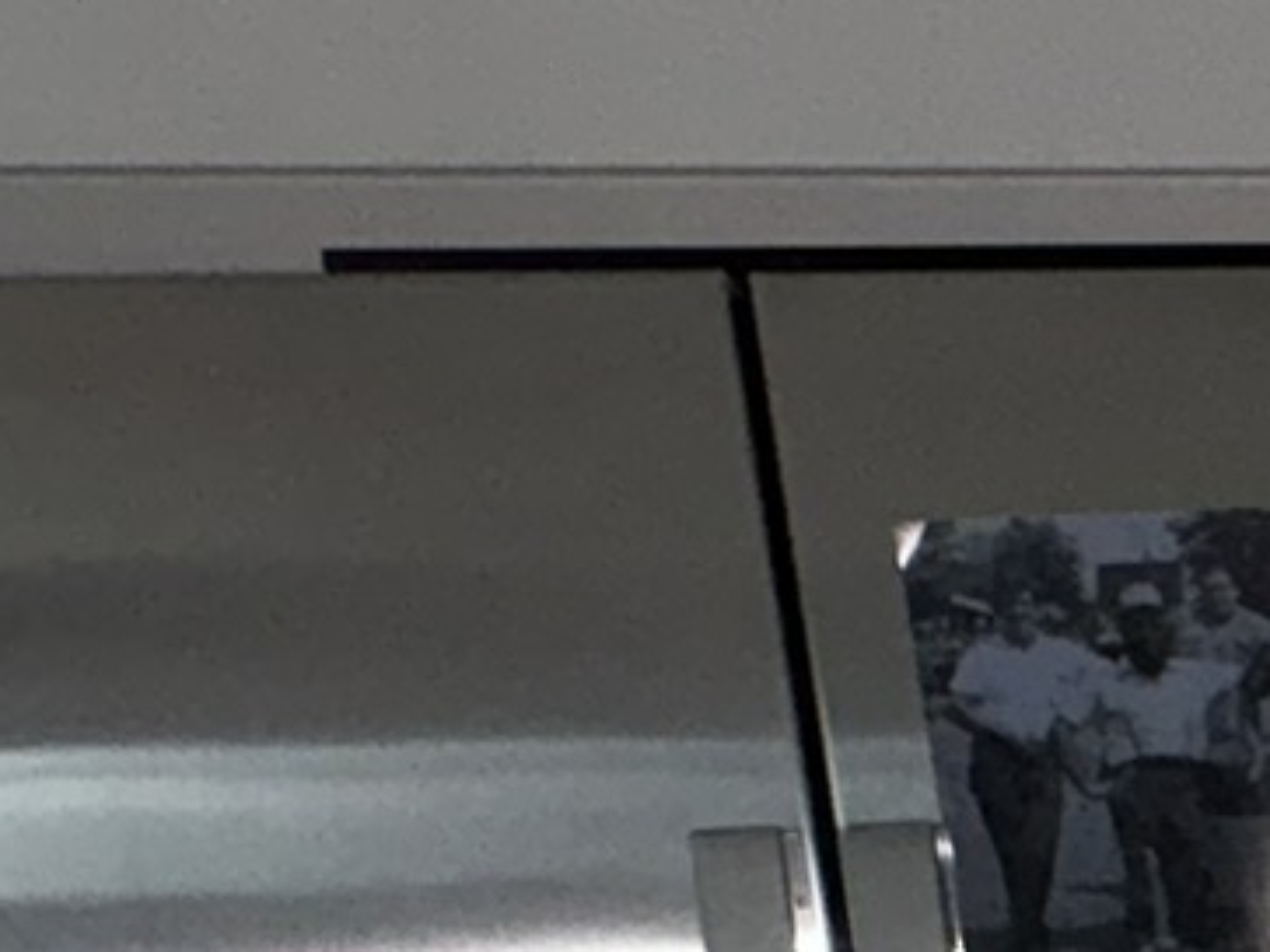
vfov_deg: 17.1
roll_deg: +3.8
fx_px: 2897
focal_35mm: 79
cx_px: 2337
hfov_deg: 18.7
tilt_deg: -11.2
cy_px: 1376
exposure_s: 1/122
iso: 50
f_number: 2.2
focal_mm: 2.22
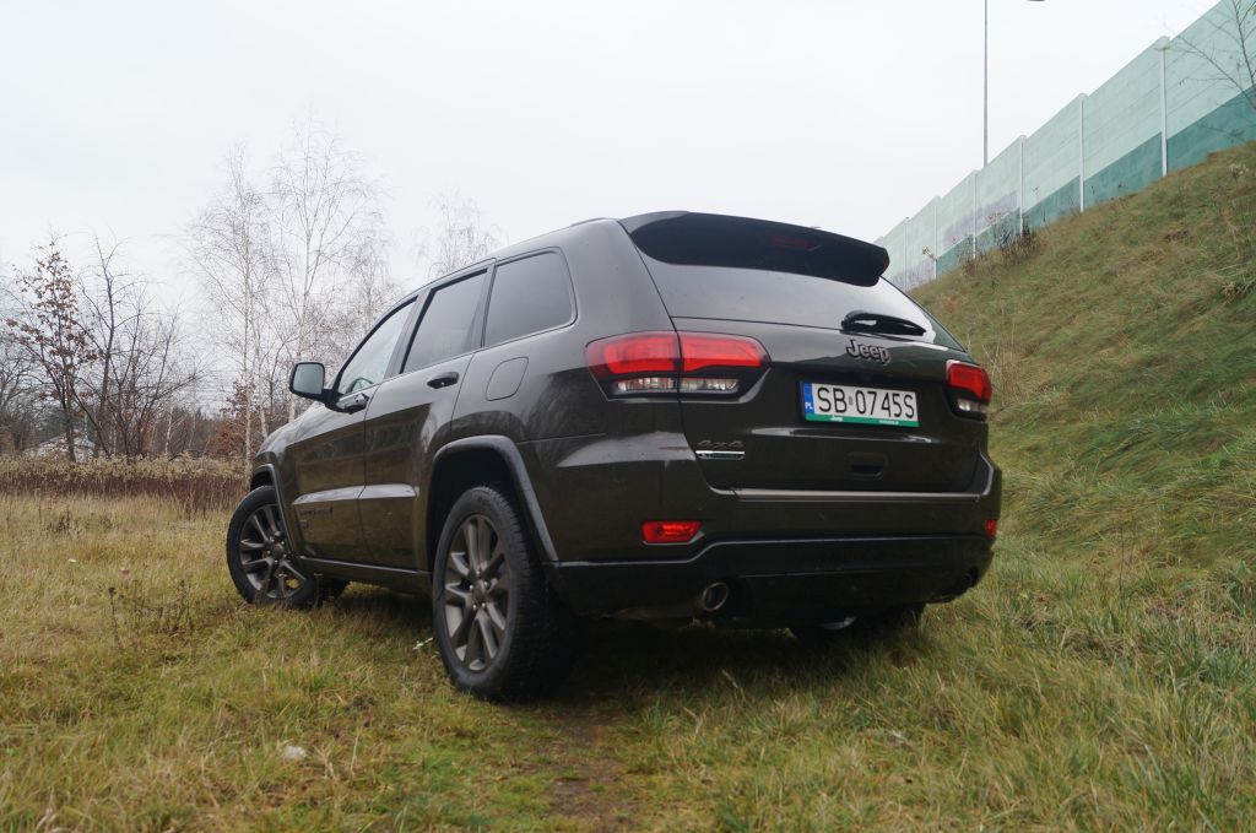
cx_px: 628
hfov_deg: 62.0
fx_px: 1045
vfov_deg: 43.5
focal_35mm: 30
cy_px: 416
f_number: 4.5
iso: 100
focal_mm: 20
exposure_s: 1/80
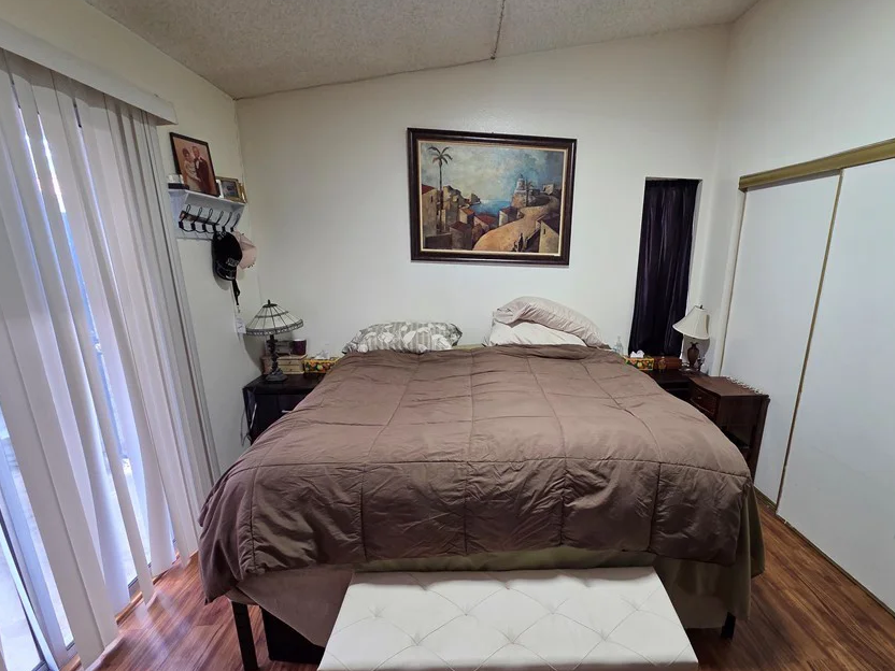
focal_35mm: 16
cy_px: 375
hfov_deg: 93.8
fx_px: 414
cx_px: 514
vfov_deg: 77.8
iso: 200
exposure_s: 1/60
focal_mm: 2.2
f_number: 2.2
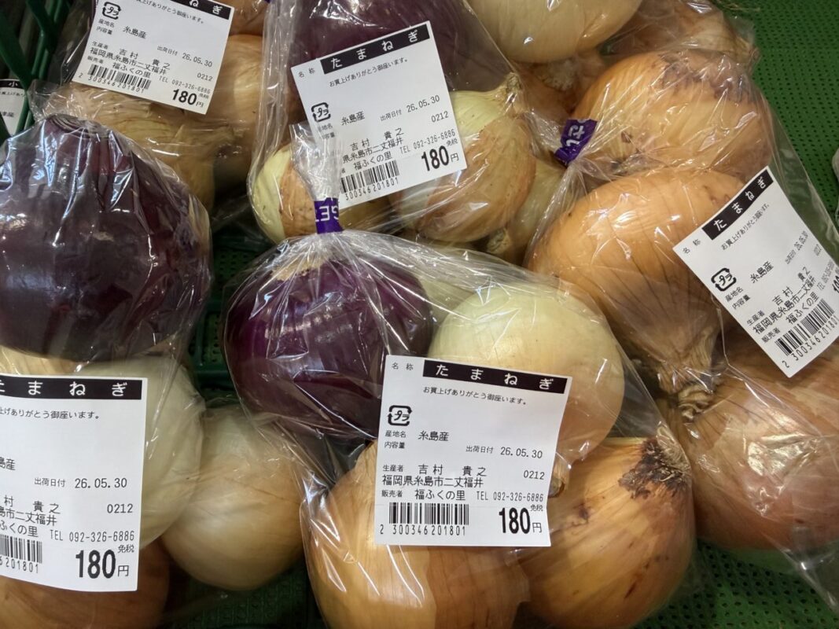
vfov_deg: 56.8
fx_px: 582
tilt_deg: -51.8
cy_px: 314
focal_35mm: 24
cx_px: 420
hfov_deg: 71.6
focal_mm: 2.22
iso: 320
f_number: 2.2
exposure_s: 1/120
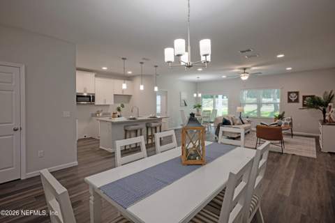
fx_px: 158
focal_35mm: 17
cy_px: 112
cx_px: 168
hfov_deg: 93.3
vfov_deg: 70.4
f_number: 8
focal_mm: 17
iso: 125
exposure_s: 1/125
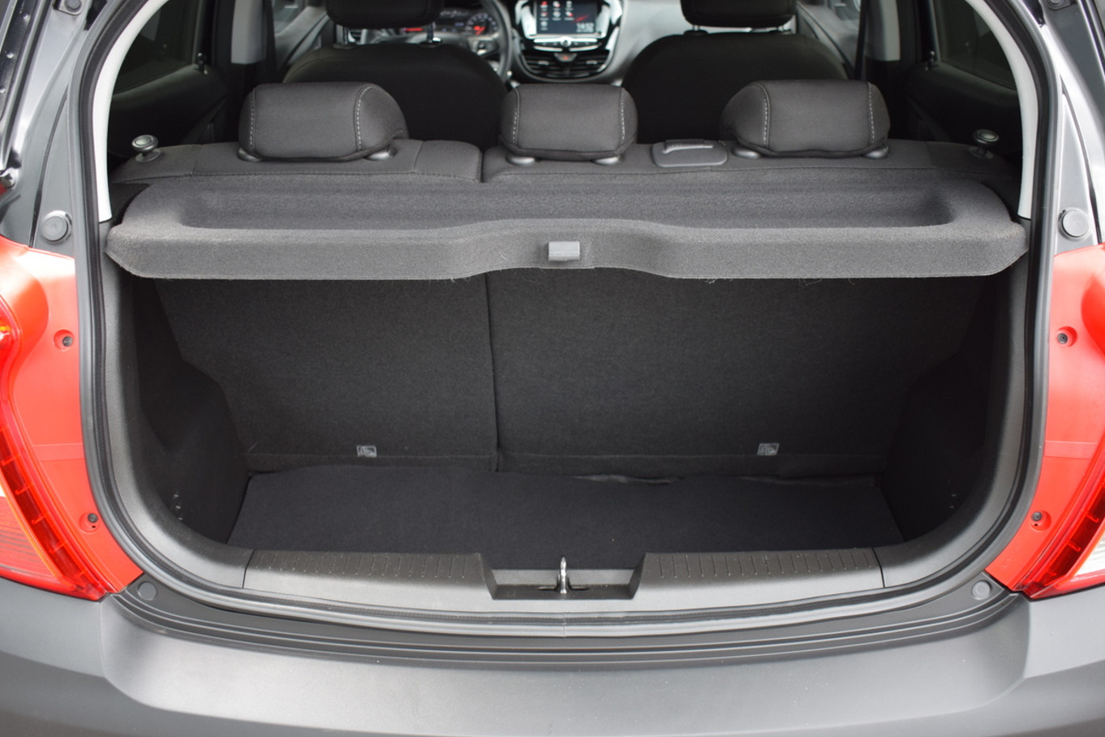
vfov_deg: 35.9
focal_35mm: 37
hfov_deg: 51.9
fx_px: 1136
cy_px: 378
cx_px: 554
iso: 450
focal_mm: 24
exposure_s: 1/60
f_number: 4
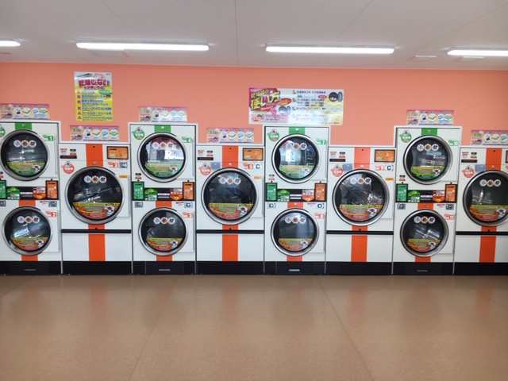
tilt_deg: -5.8
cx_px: 254
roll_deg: -0.7
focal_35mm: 29
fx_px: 426
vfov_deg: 48.2
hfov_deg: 61.7
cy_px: 190
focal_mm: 4.15
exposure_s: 1/60
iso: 25
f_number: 2.2
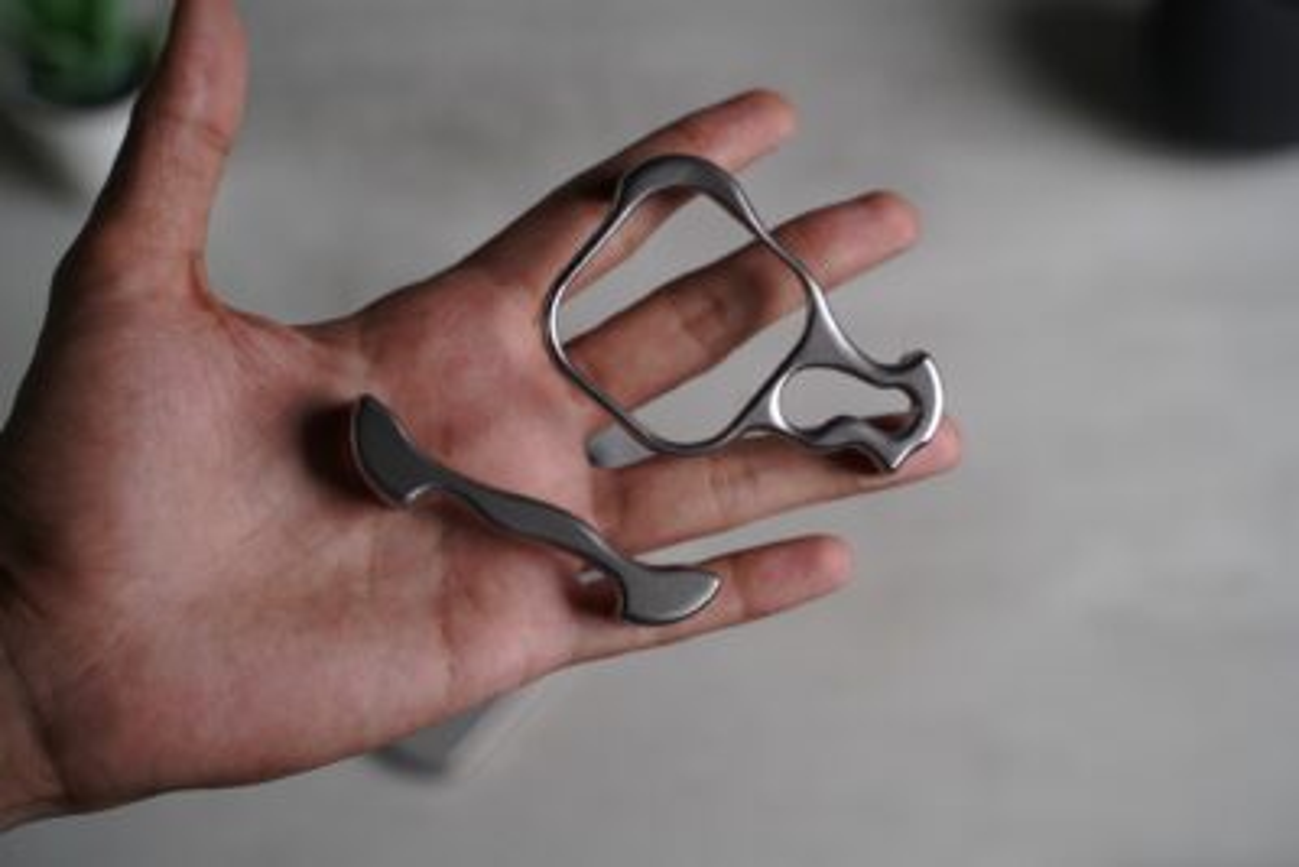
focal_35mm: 52
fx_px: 1877
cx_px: 650
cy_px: 434
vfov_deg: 26.0
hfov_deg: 38.2
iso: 400
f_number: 4
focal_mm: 52
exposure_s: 1/60
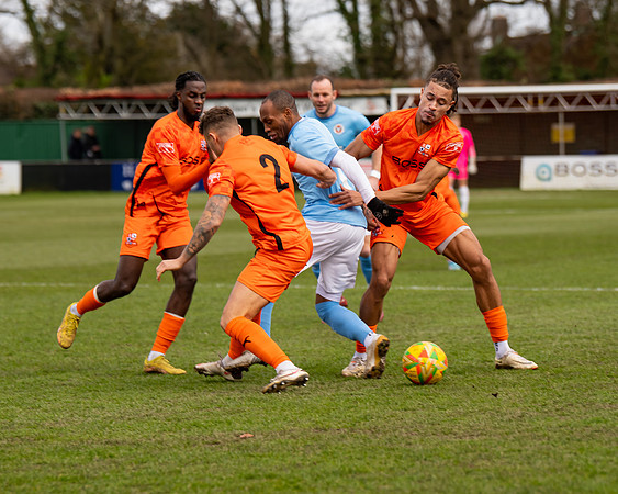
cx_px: 318
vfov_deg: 8.3
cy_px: 229
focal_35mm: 187
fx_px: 3416
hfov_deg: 10.3
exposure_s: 1/500
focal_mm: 135
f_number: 4
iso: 200
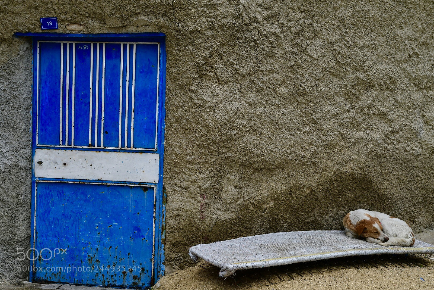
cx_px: 217
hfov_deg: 35.1
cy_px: 145
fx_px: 687
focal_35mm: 57
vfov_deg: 23.8
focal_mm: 38
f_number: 10
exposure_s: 1/80
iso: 200
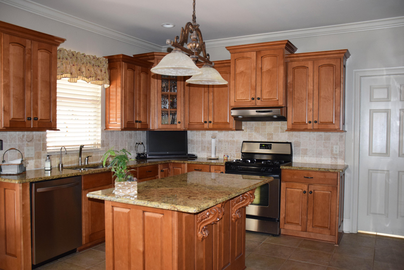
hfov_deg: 61.9
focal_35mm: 30
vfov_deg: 43.6
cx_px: 202
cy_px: 135
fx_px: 337
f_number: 3.5
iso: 1600
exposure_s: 1/60
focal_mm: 20
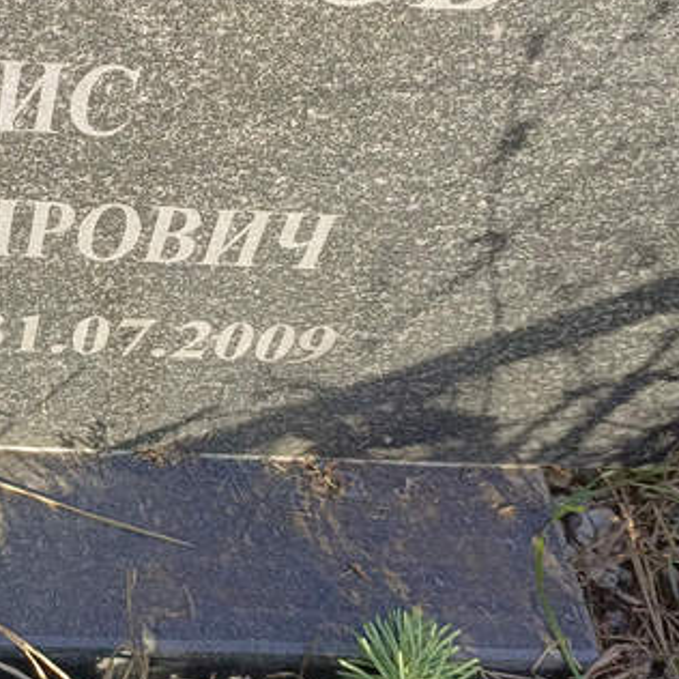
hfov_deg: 28.4
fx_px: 1243
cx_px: -24
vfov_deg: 30.0
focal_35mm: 56
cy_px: 168
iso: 112
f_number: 1.69
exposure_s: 1/156
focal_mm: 4.76
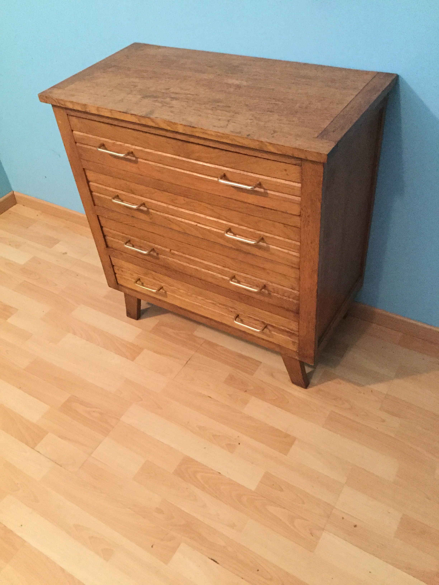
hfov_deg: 45.4
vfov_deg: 58.4
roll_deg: +8.9
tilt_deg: -41.8
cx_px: 220
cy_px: 292
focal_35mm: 31
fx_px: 524
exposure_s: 1/17
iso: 320
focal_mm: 3.3
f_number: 2.4
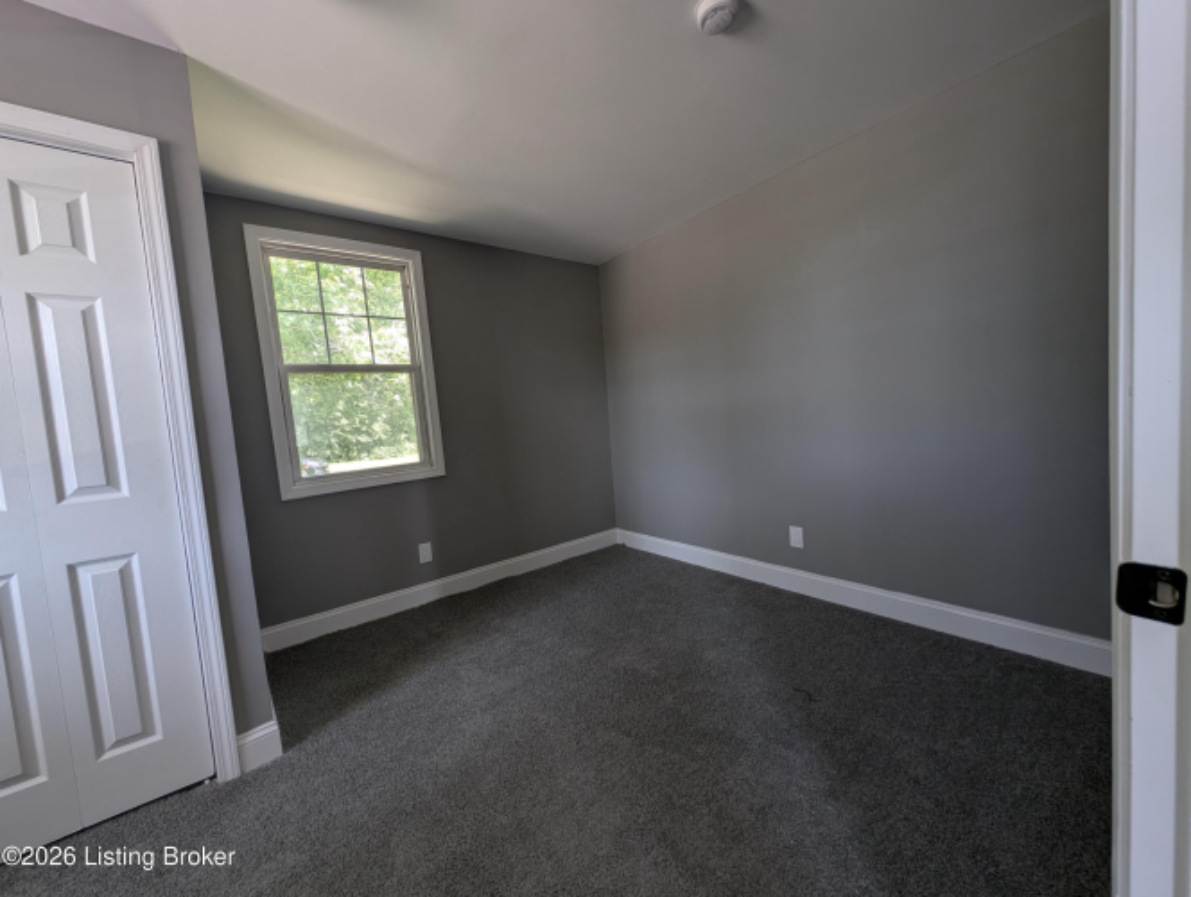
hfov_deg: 110.5
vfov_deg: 94.6
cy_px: 448
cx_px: 596
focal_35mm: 12
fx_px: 413
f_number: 1.95
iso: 40
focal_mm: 2.23
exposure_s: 1/45
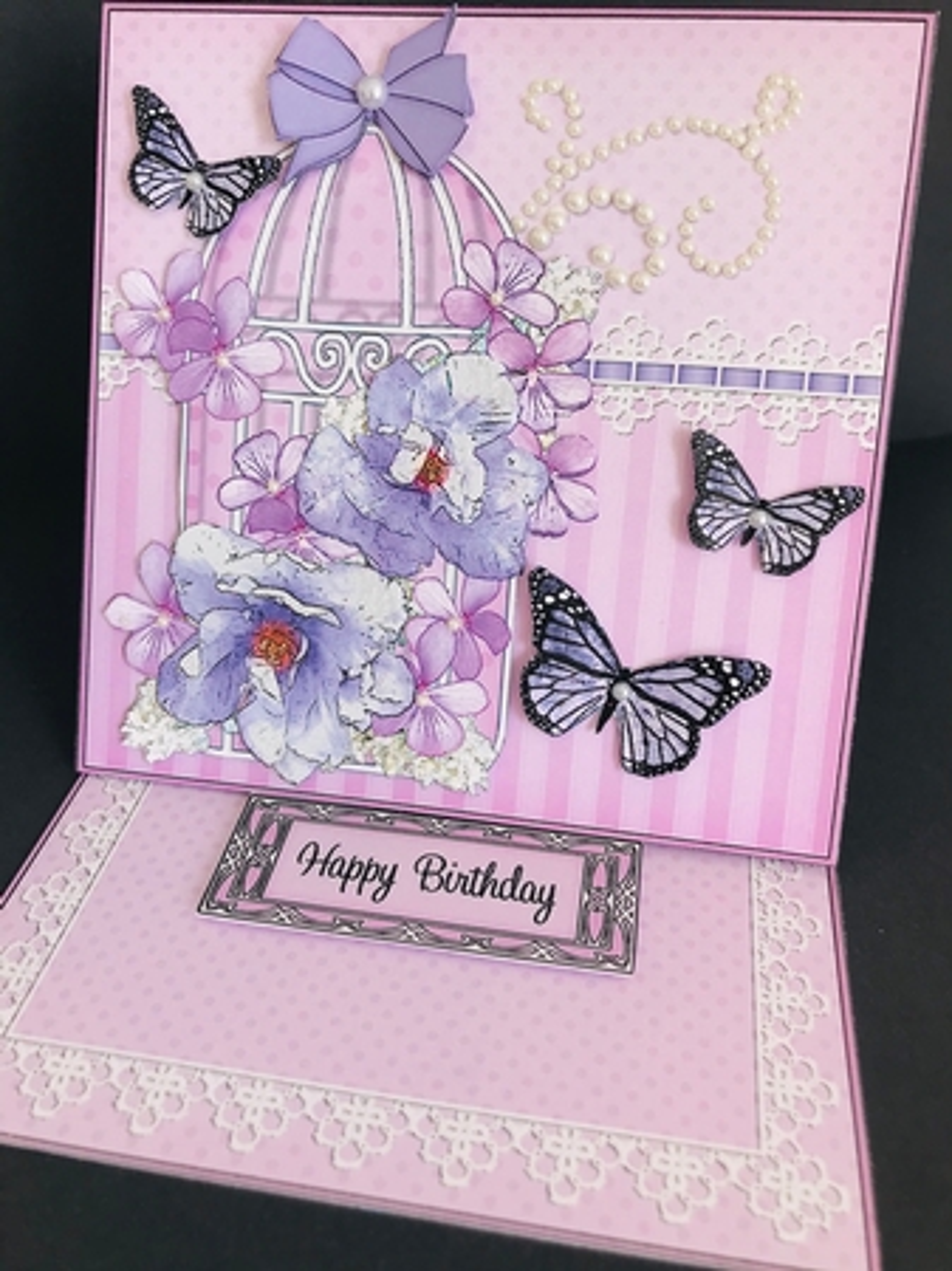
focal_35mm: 28
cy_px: 636
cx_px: 476
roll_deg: +0.3
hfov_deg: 49.7
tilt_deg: -36.7
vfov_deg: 63.5
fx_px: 1028
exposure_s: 1/143
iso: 20
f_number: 1.8
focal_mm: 3.99
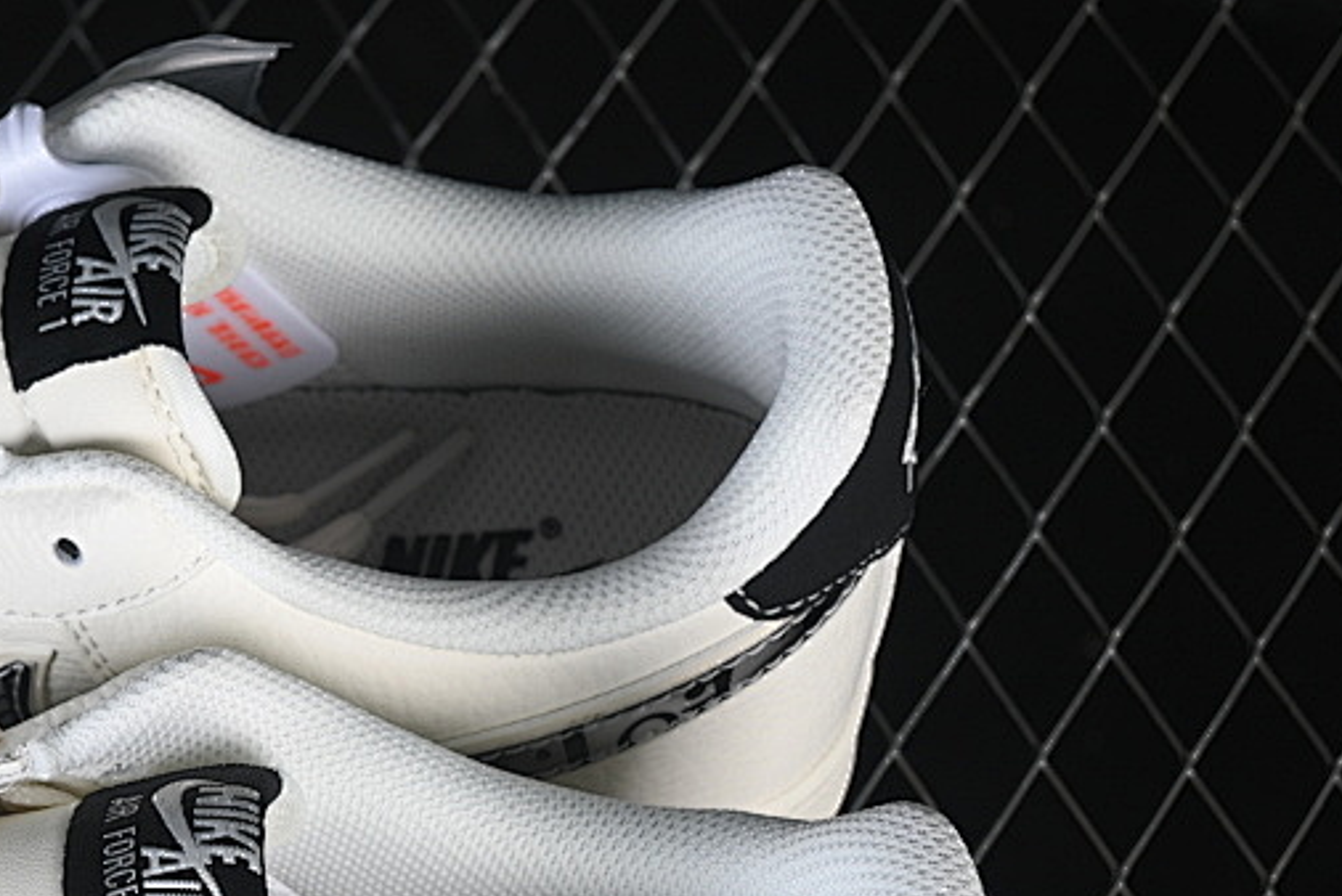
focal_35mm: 160
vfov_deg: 8.5
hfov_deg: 12.6
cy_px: 888
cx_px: -72
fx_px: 5968
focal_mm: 50
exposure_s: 1/80
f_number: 7.1
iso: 160
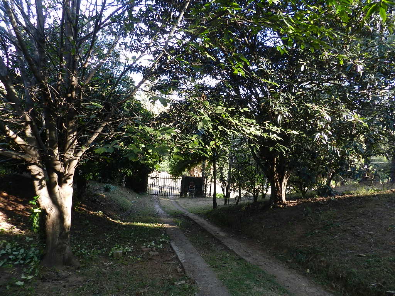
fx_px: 262
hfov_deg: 73.9
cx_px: 198
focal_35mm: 23
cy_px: 148
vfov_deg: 58.9
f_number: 3.4
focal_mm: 4
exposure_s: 1/100
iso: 160
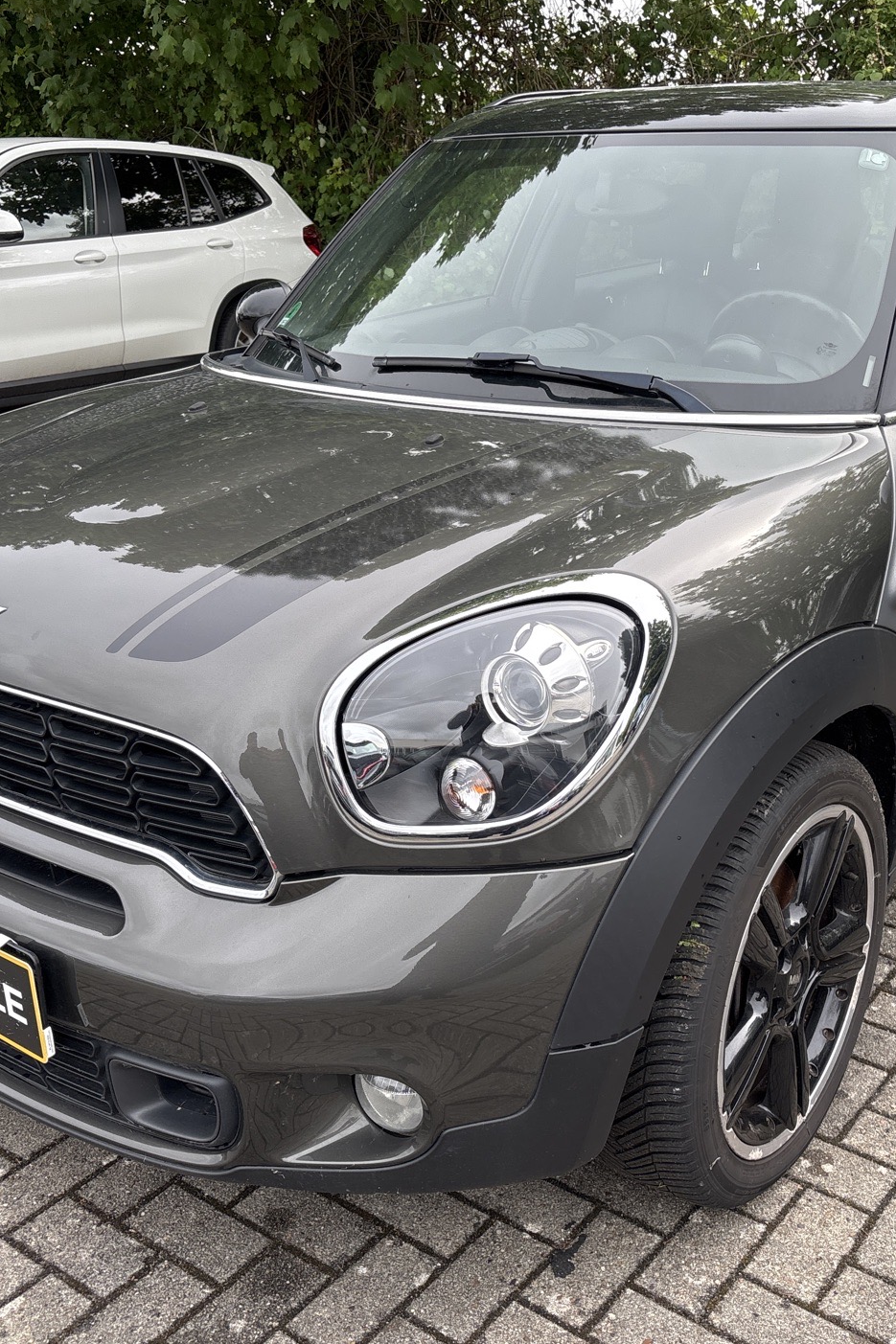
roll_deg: +2.7
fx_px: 1382
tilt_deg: -20.2
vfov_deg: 51.9
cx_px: 506
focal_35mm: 37
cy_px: 670
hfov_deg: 35.9
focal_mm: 5.96
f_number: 1.6
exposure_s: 1/641
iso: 50
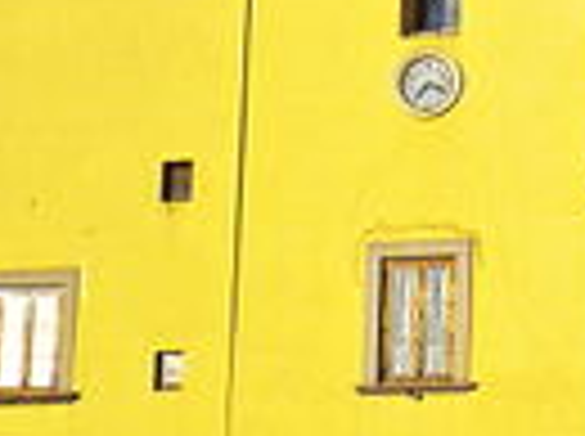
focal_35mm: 162
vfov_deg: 9.1
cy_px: 49
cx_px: 698
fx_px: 2733
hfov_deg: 12.0
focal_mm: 6.3
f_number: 4.6
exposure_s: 1/644
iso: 80
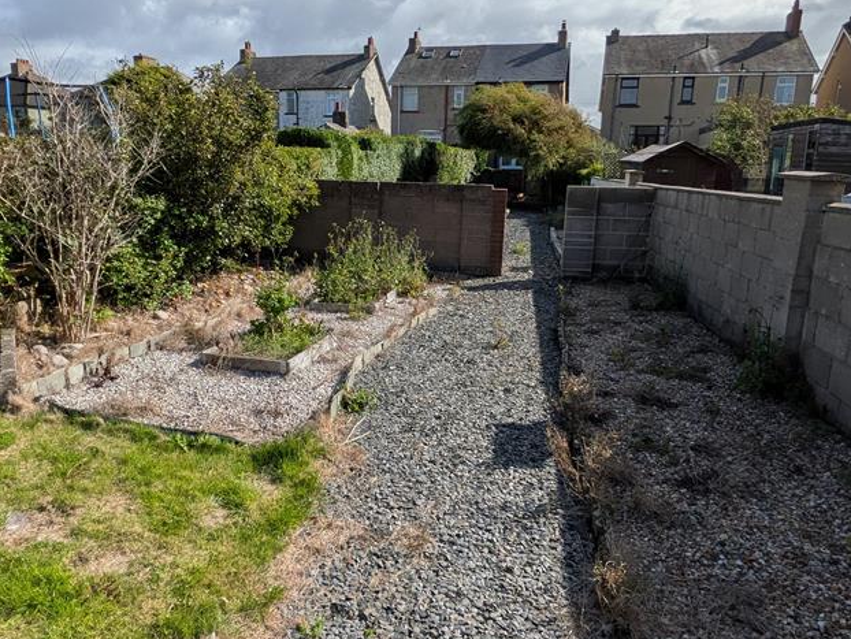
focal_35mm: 27
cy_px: 304
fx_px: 664
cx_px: 382
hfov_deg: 65.1
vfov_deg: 51.4
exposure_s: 1/2404
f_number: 2.2
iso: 50
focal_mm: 1.85
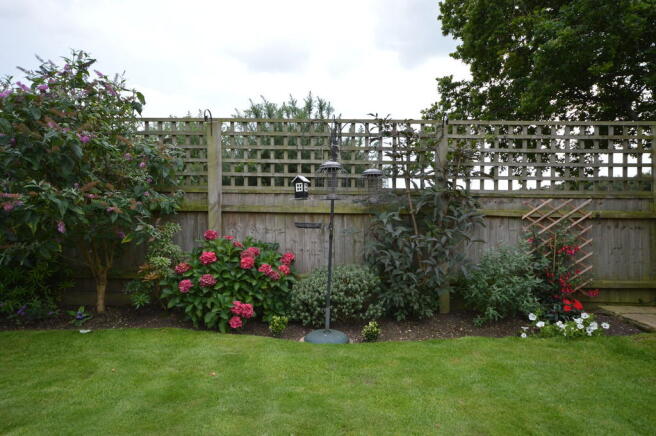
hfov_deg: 81.3
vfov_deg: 59.4
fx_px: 382
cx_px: 328
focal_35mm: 21
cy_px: 218
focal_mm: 14
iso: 800
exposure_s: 1/1000
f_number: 7.1
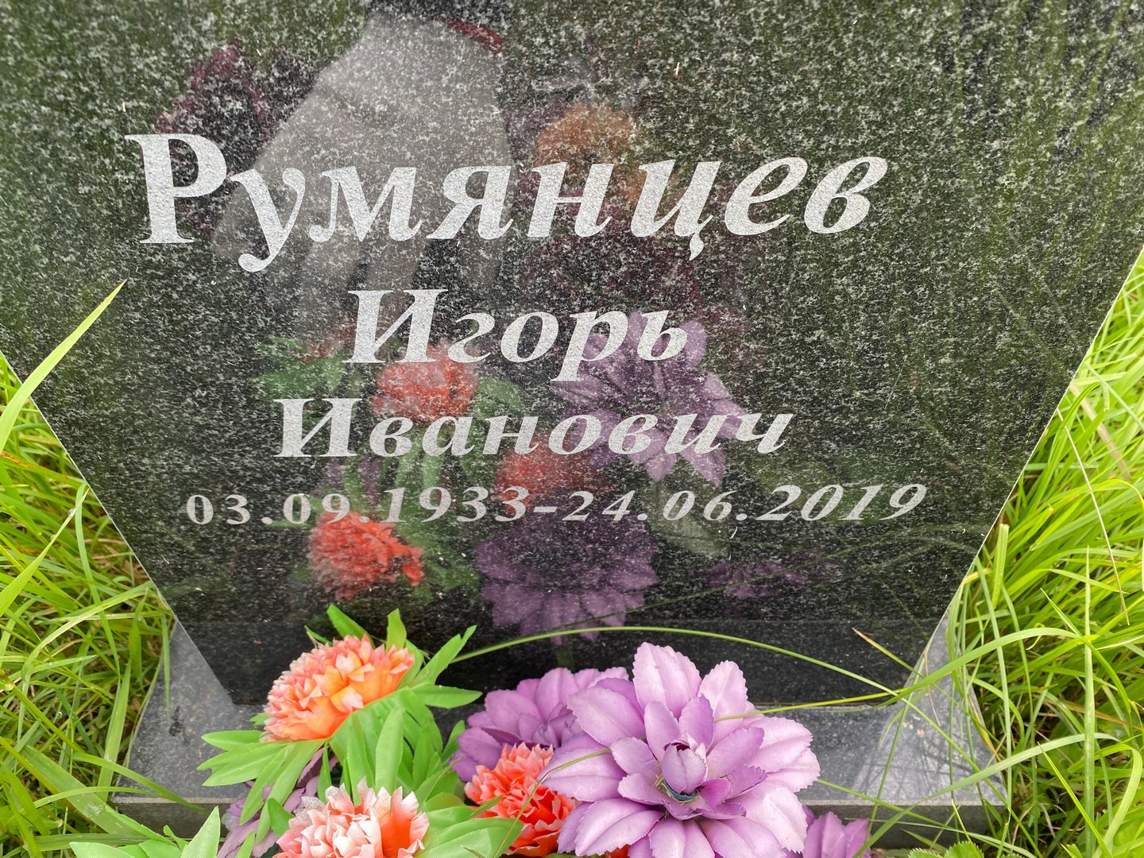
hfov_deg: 67.3
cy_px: 429
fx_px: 859
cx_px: 572
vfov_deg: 53.1
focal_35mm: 26
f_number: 1.8
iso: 32
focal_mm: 4.25
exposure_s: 1/123
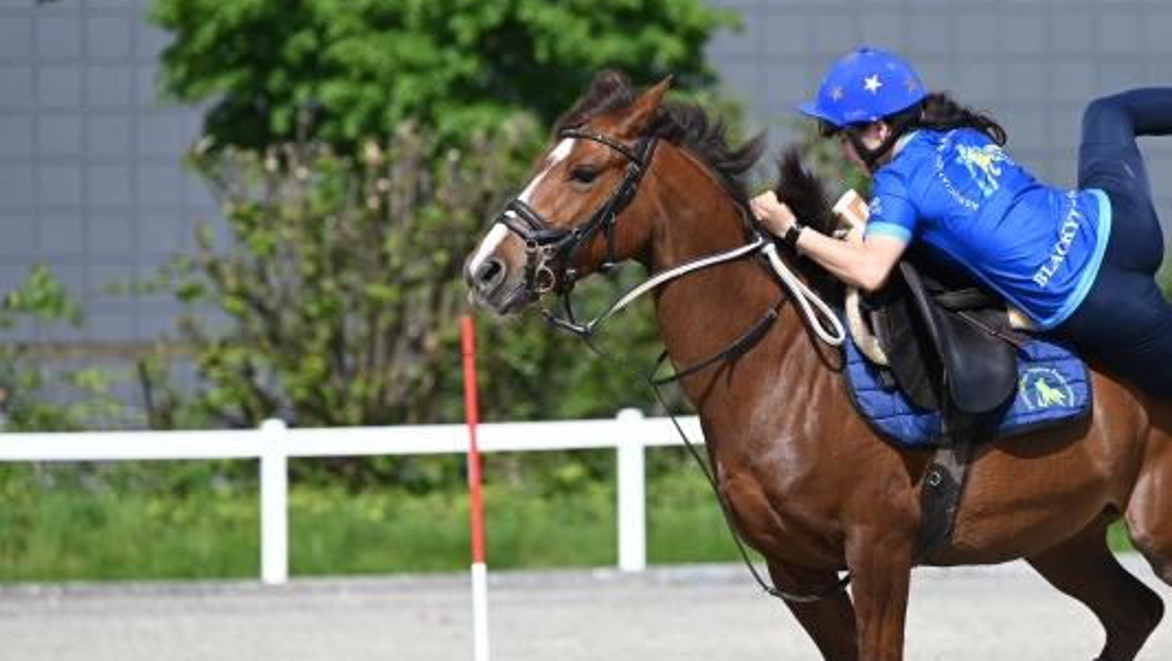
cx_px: 874
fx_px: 10229
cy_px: 376
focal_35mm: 329
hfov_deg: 6.6
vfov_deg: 3.7
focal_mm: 210
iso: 220
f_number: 5.6
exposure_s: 1/1250
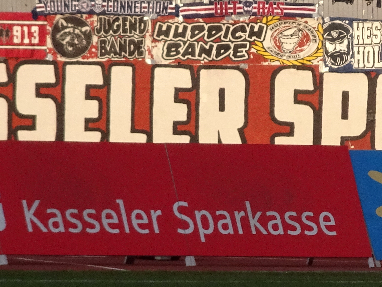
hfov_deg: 1.7
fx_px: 13197
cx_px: 433
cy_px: 32
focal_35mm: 1196
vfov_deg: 1.2
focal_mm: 64.38
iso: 160
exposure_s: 1/250
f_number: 6.3
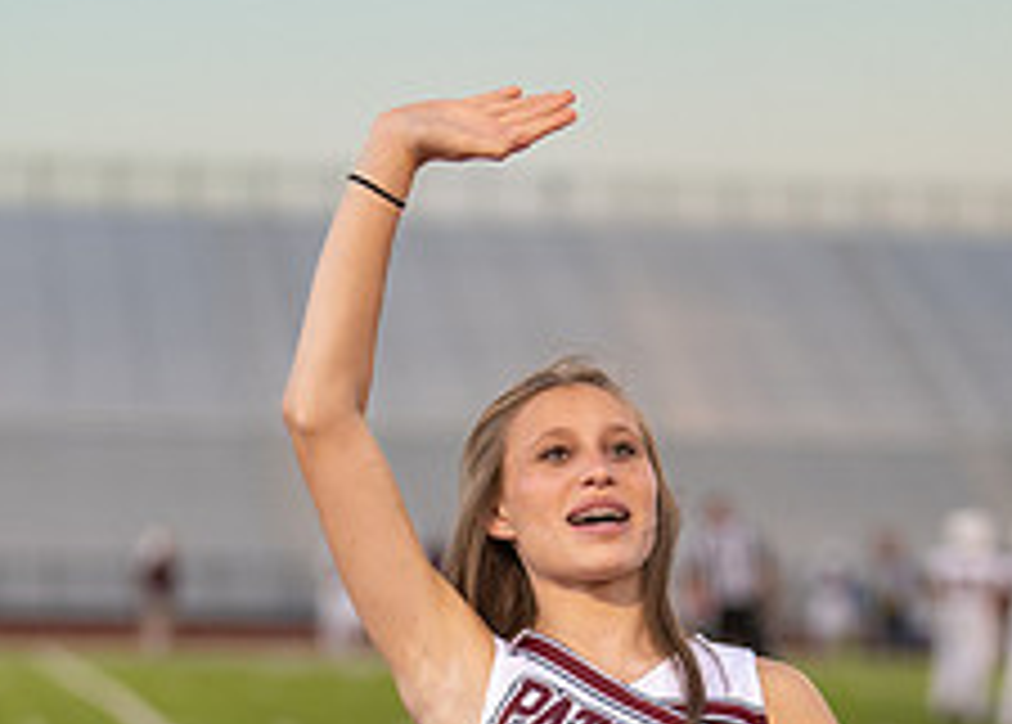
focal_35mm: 151
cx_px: 721
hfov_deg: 13.3
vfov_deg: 9.4
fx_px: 4343
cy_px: 772
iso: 400
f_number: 1.2
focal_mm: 50
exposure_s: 1/1000
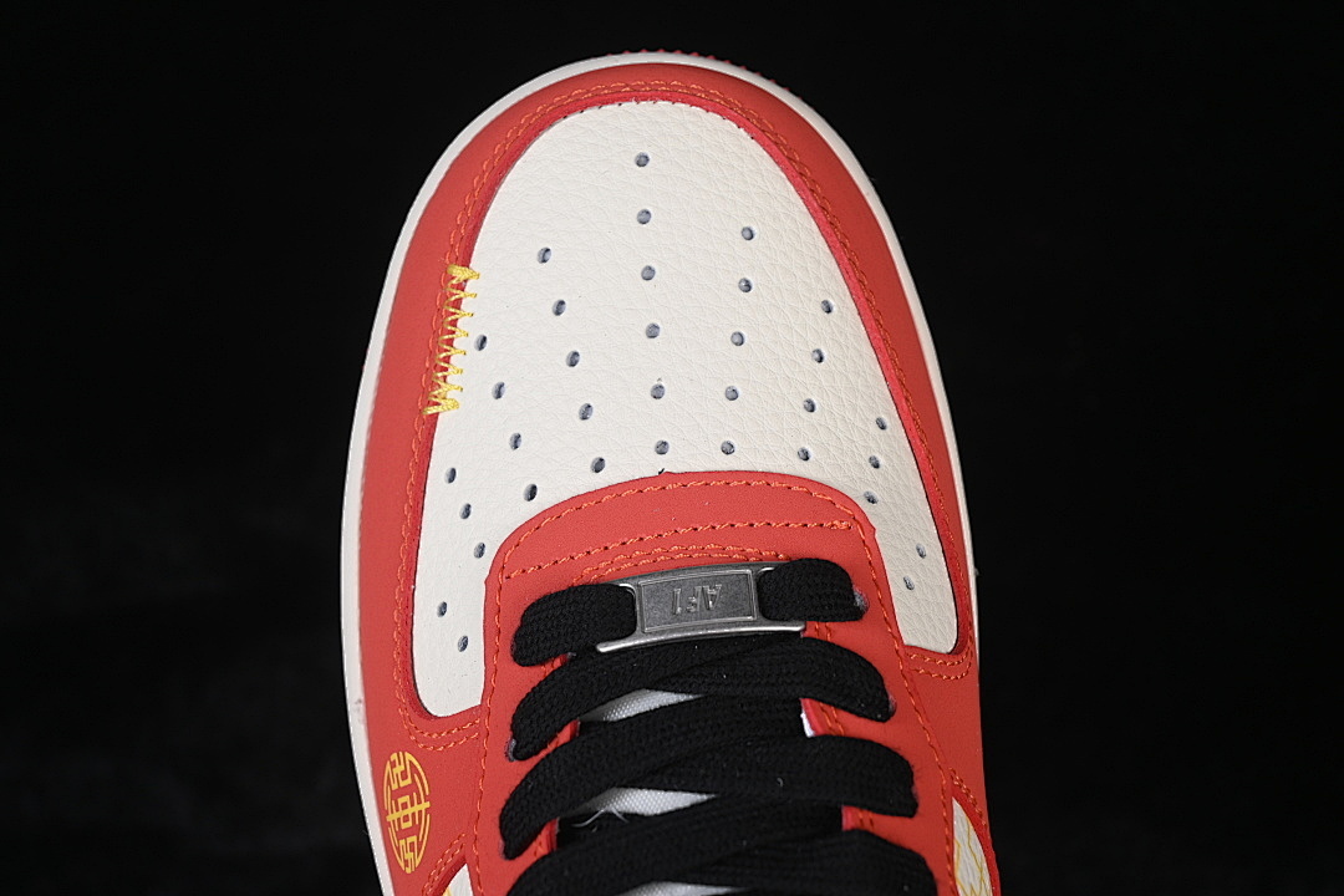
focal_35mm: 75
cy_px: 448
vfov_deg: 18.2
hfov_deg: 27.0
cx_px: 672
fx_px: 2800
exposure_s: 1/80
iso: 160
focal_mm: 50
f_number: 7.1
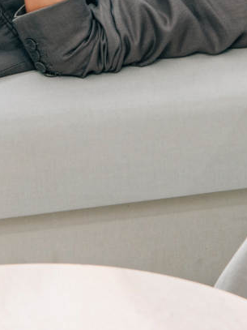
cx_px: 270
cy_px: -15
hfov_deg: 6.8
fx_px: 2075
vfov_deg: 9.0
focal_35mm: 218
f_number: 3.5
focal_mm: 48
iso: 160
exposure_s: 1/200
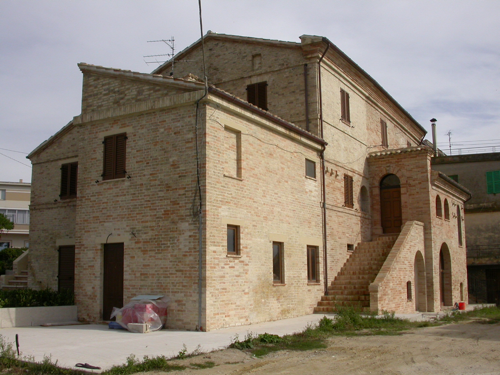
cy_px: 188
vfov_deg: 37.7
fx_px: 549
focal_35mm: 38
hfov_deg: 49.0
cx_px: 250
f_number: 7.5
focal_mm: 7.85
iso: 100
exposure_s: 1/587
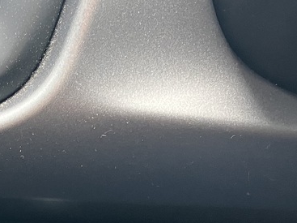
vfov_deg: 13.0
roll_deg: +0.2
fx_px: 943
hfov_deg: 17.1
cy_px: 281
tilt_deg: -26.7
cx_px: -60
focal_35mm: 110
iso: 100
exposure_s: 1/50
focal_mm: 3.99
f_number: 1.8
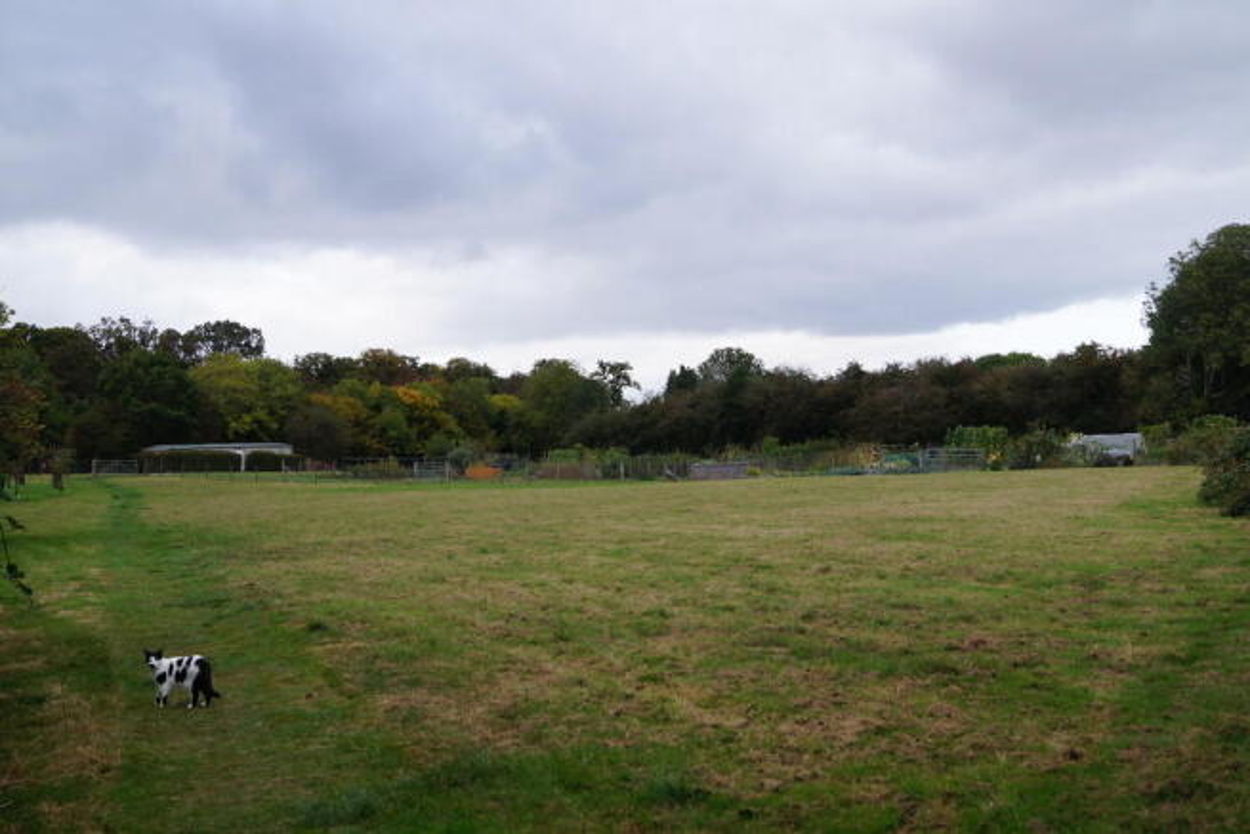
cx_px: 625
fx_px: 1250
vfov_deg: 36.9
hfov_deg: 53.1
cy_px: 417
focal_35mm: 36
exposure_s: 1/100
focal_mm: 24
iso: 100
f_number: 7.1
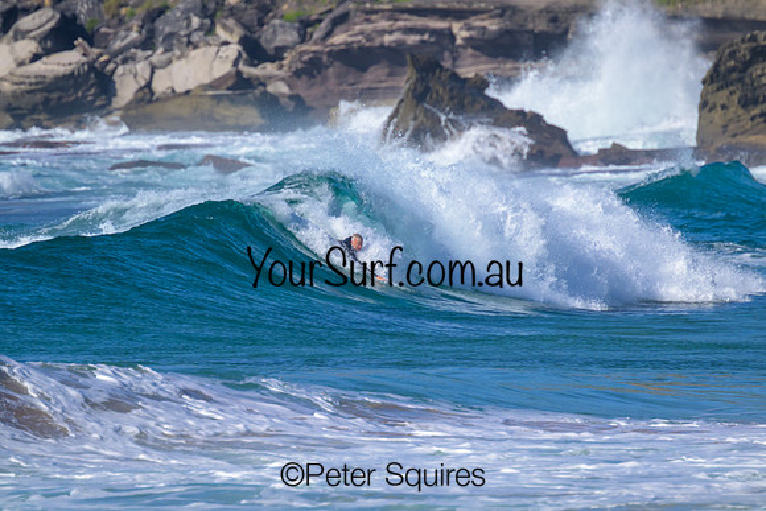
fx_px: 17025
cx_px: 383
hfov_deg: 2.6
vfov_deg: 1.7
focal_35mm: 800
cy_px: 256
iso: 800
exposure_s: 1/2000
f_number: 11
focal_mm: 800
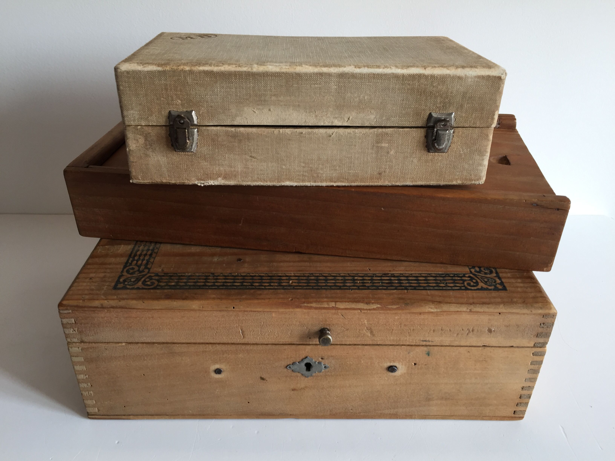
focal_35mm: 29
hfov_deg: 61.7
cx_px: 308
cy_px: 230
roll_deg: -0.7
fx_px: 515
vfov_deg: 48.2
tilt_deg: -30.7
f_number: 2.2
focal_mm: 4.15
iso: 32
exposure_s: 1/50
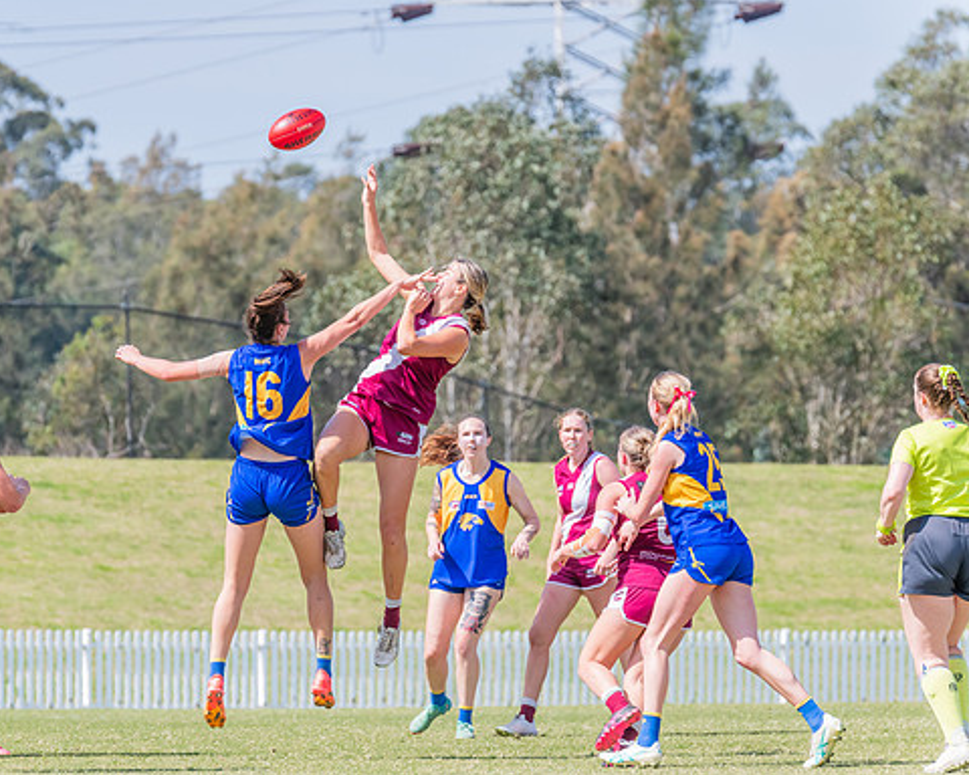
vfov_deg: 4.1
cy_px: 386
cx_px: 392
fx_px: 10927
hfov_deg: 5.1
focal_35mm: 381
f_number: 10
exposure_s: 1/1250
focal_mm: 330
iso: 800
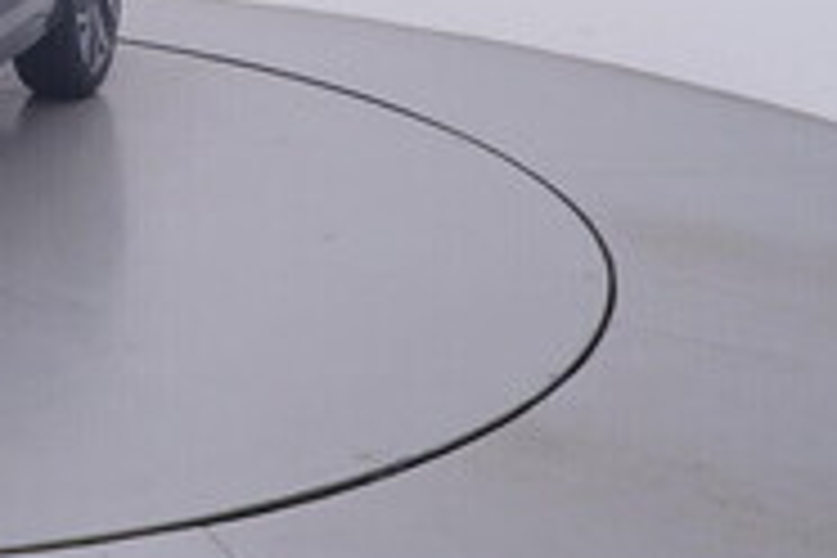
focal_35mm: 66
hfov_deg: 24.8
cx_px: -349
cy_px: -169
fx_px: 1545
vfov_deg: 19.0
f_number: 5
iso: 200
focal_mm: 15
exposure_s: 1/80
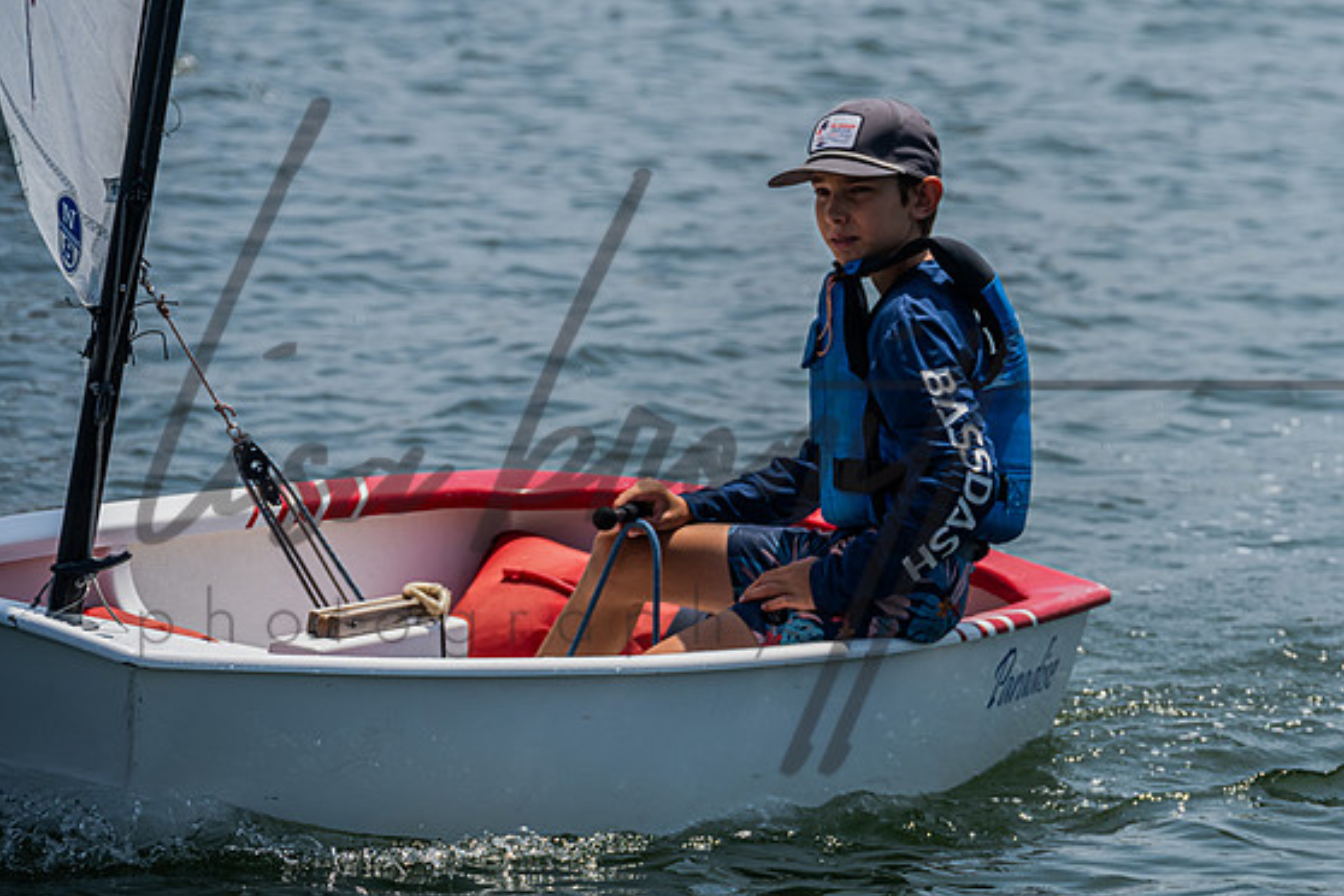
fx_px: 11572
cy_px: 276
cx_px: 922
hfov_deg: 6.6
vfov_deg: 4.4
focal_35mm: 310
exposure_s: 1/1600
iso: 320
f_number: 8
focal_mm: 220
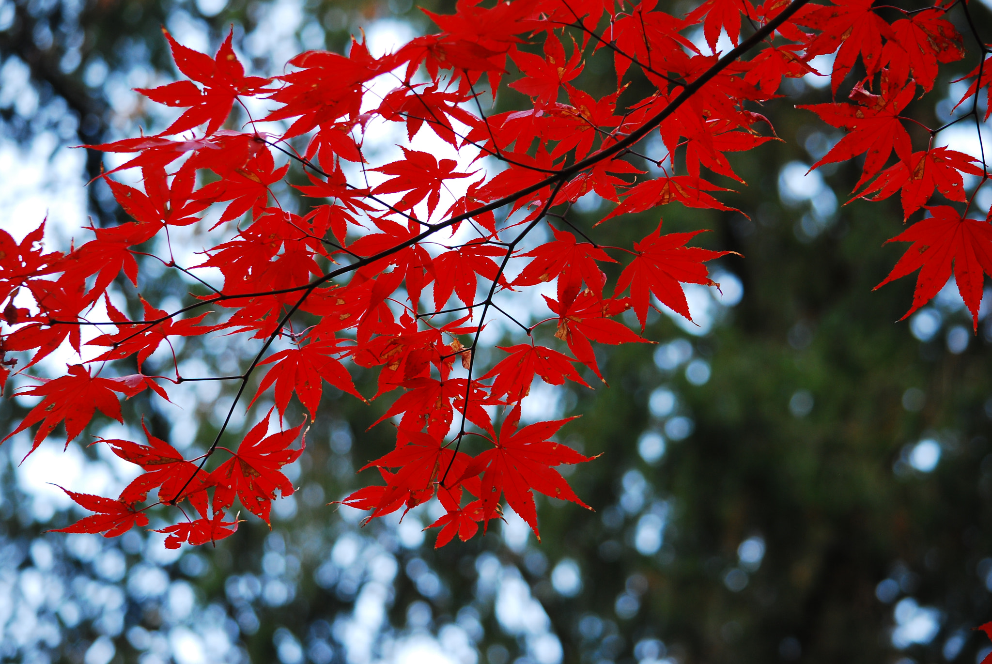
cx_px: 496
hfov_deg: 13.9
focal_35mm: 147
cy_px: 332
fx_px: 4056
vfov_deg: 9.4
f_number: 4.8
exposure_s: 1/15
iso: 200
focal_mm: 98
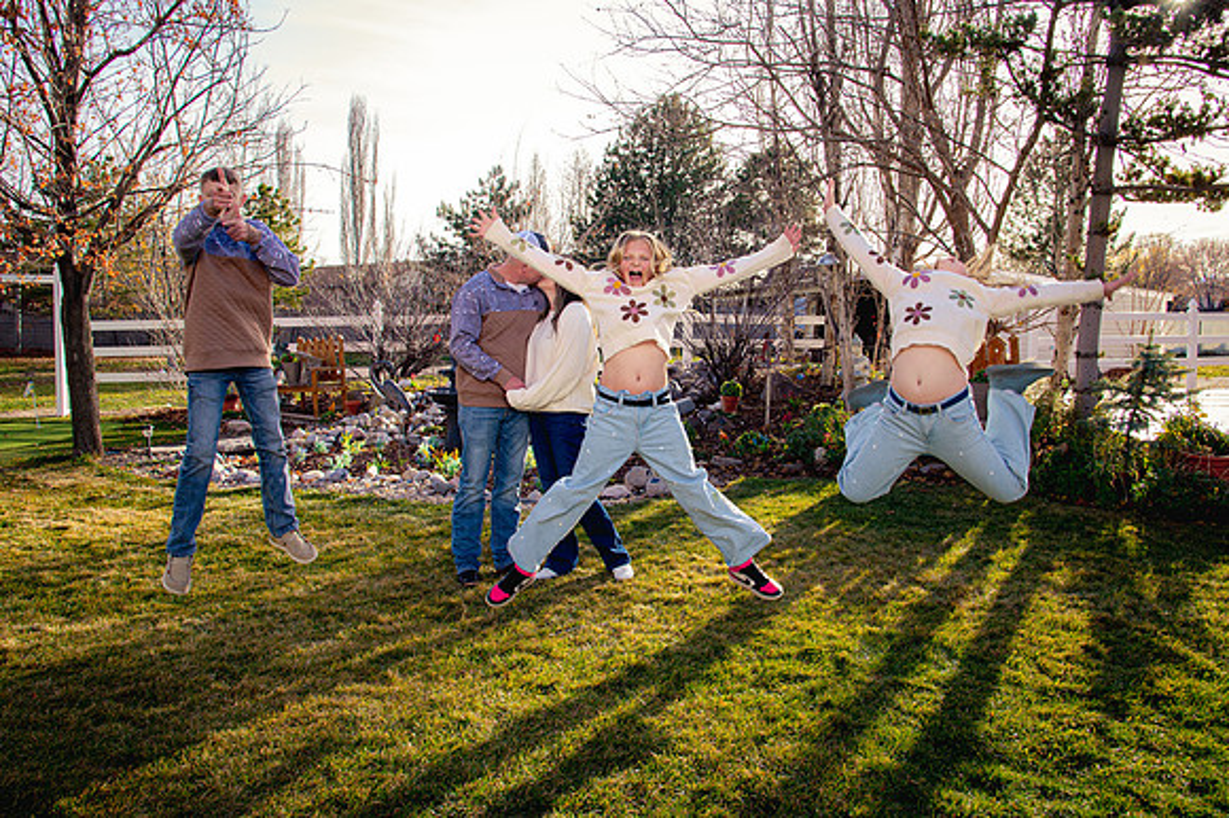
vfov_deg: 49.1
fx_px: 896
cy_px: 393
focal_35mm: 26
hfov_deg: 68.9
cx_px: 629
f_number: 8
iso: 500
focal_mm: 24
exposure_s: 1/250
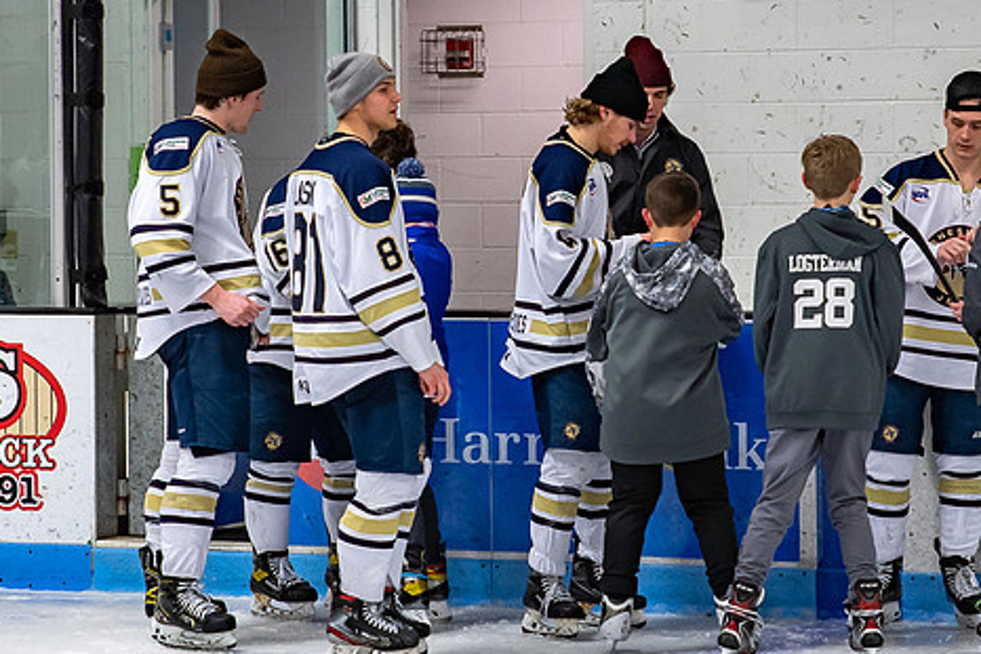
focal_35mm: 162
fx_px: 4416
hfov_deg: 12.7
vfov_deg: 8.5
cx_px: 577
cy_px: 273
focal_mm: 62
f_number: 4.5
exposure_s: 1/250
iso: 400
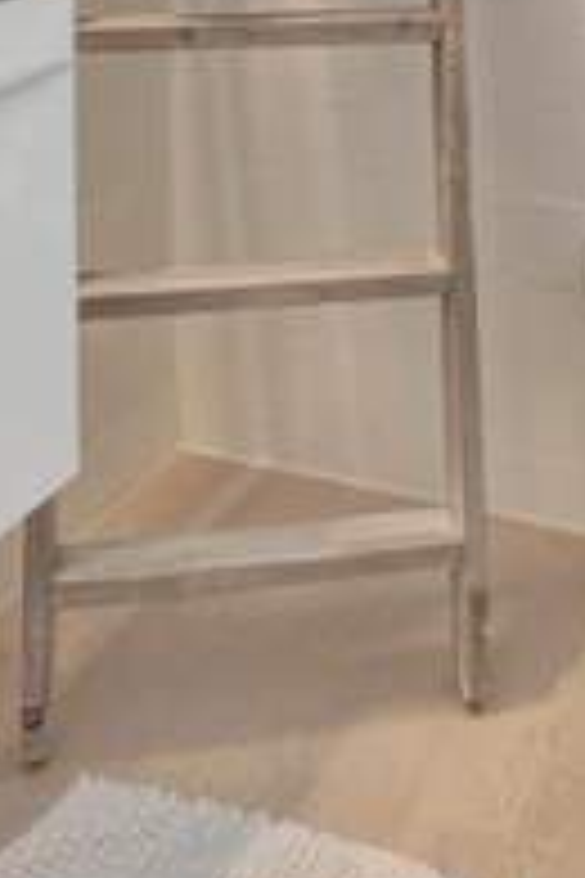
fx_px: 1438
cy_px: -320
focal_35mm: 59
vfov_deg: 27.2
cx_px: 536
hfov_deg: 22.4
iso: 2500
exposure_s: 1/200
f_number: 5
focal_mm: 16
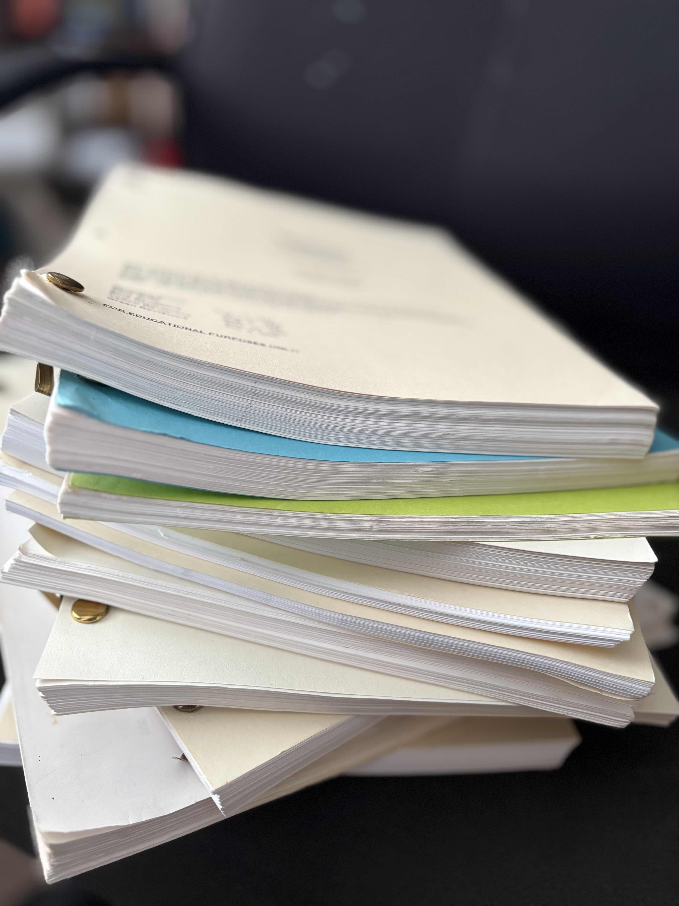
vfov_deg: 67.3
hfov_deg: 53.1
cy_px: 453
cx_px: 340
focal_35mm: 26
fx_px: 680
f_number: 1.6
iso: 320
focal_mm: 5.96
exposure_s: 1/60
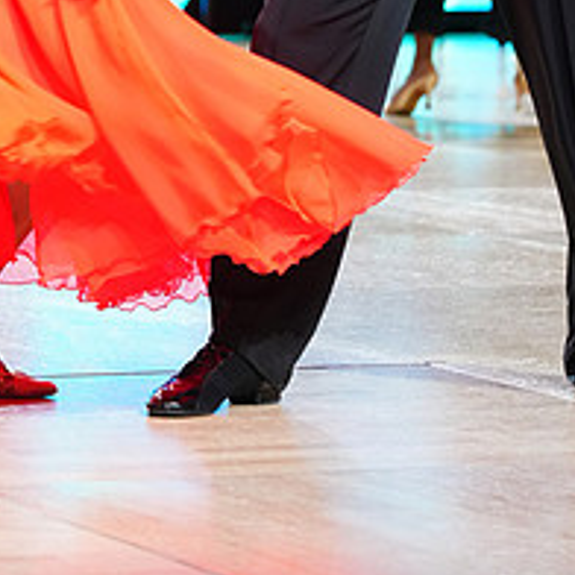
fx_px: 5149
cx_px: 216
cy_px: -158
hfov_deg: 6.4
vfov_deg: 6.3
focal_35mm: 274
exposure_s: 1/320
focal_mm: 109
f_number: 4
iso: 2500
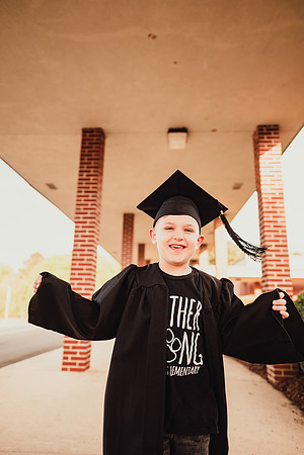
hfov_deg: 53.1
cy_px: 228
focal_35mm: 24
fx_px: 304
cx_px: 152
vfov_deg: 73.7
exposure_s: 1/400
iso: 160
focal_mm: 24
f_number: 2.2
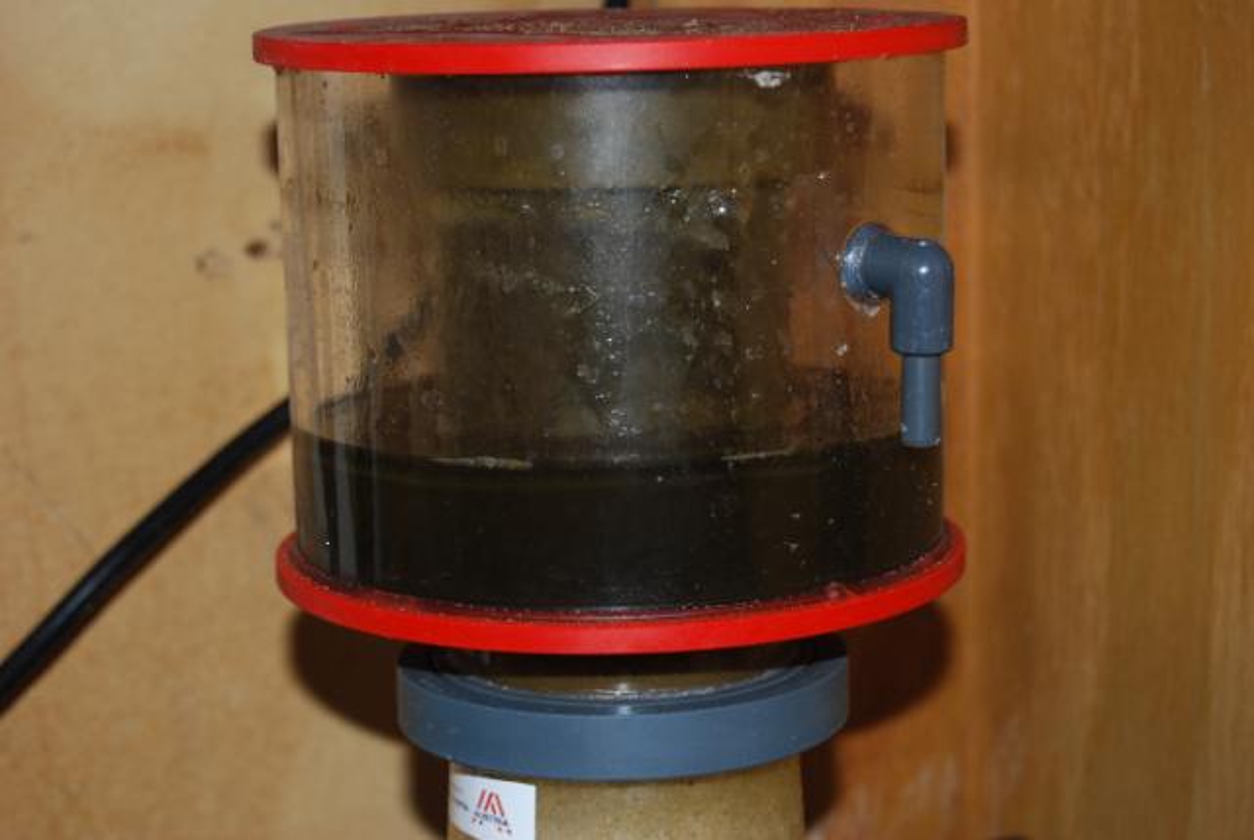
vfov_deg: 16.6
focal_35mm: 82
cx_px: 627
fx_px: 2878
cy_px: 420
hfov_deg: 24.6
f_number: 5.6
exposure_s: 1/60
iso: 200
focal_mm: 55
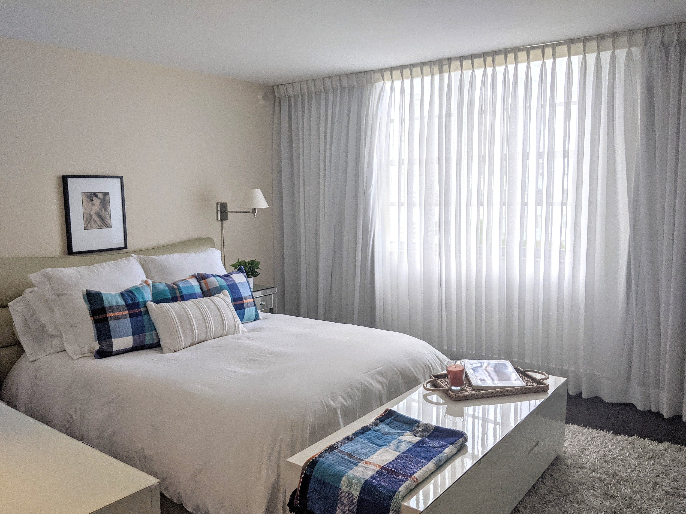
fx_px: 555
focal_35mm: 28
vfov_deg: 49.7
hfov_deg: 63.4
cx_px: 347
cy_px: 262
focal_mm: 4.44
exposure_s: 1/279
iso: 48
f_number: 1.8
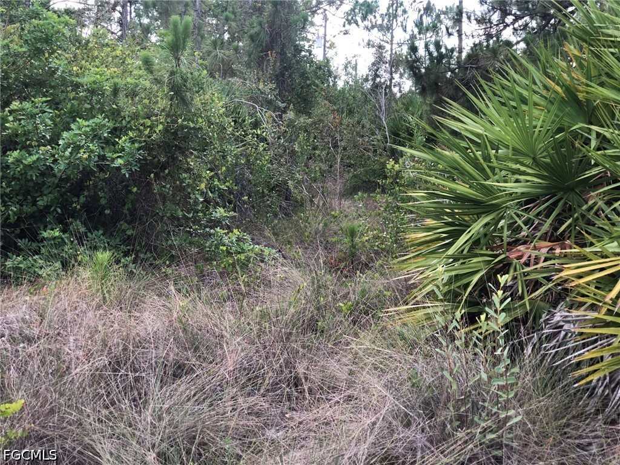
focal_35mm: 57
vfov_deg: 25.7
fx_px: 1021
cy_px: 232
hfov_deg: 33.8
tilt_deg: -6.7
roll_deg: -0.5
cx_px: 310
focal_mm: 6.6
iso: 20
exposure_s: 1/60
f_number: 2.8
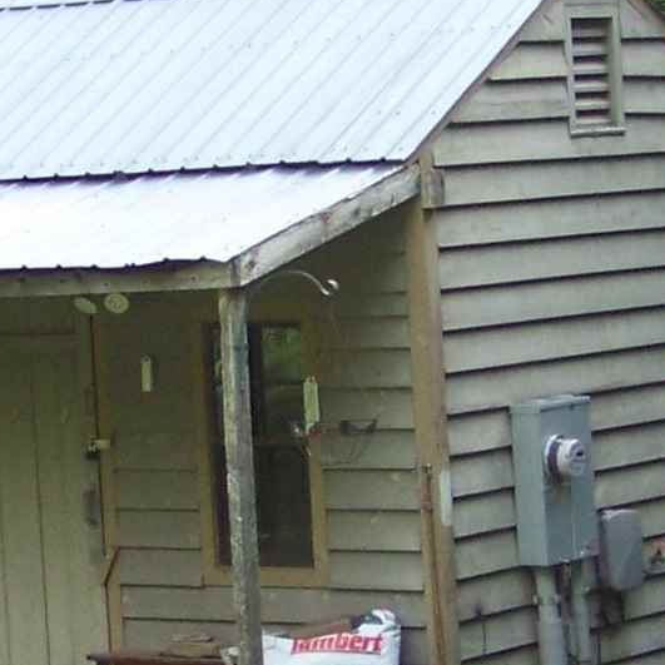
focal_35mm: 184
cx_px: 341
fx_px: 3999
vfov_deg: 9.5
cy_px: 423
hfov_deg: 9.5
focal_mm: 5.85
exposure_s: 1/125
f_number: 2.8
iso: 69
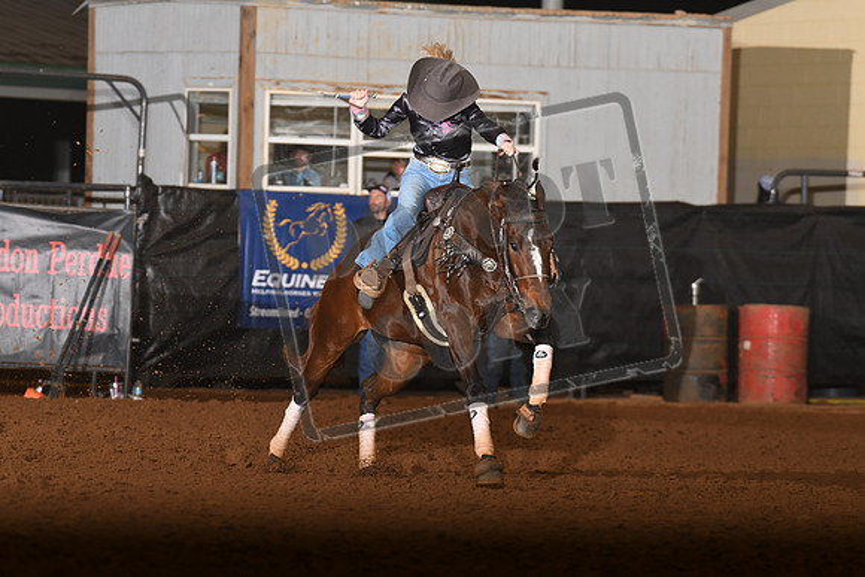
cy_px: 288
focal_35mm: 270
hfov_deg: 7.6
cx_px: 432
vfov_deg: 5.1
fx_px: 6489
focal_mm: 270
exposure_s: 1/250
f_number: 5.6
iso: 1000
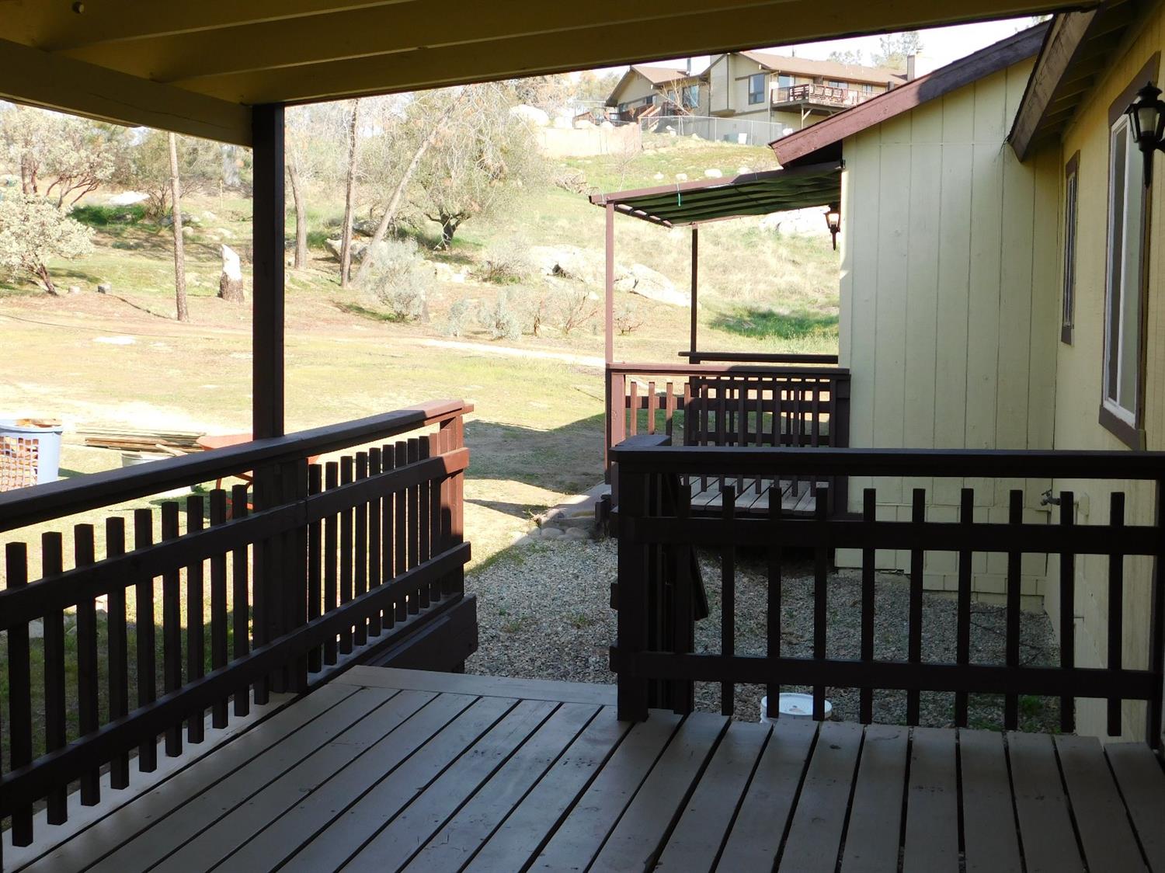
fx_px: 1514
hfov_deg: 42.1
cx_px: 582
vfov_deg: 32.2
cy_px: 436
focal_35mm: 45
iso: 125
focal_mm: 8
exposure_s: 1/320
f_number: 3.7
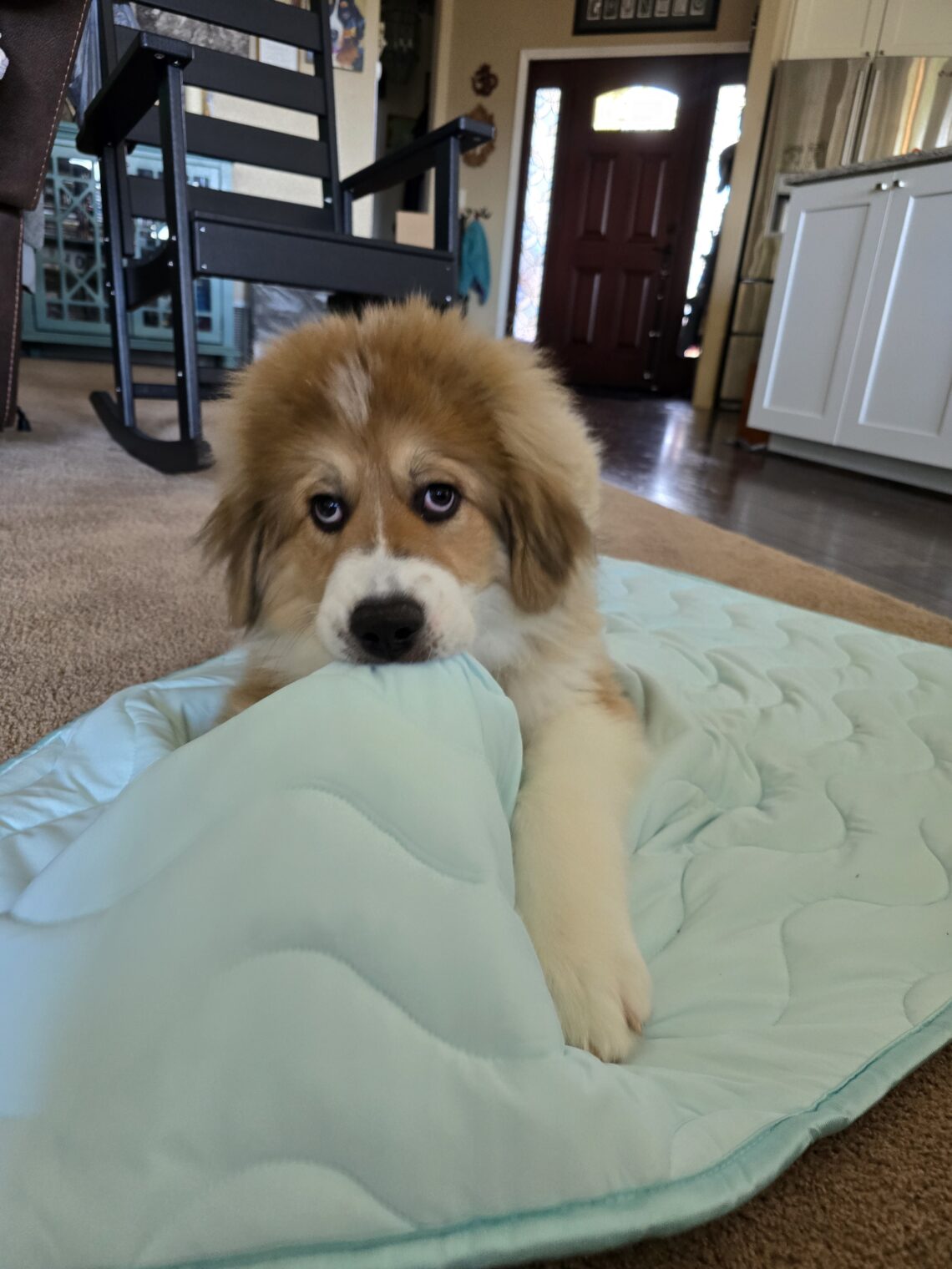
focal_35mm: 23
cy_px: 634
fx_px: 843
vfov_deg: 73.9
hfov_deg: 58.9
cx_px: 476
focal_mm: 6.3
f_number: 1.7
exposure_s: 1/120
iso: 400
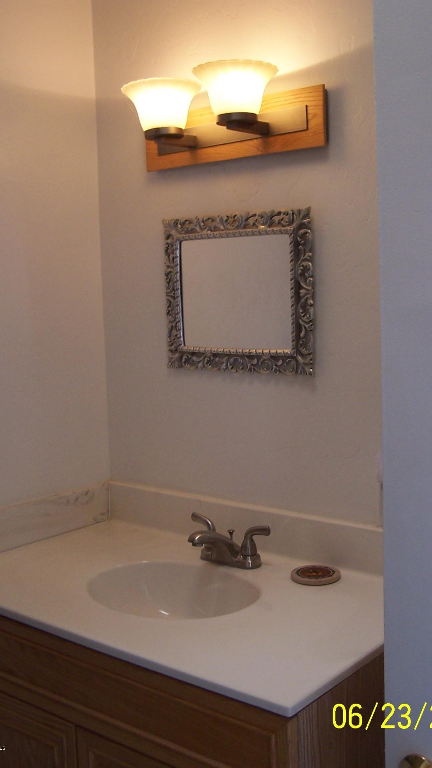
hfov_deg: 28.3
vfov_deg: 48.4
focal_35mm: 42
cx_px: 261
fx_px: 855
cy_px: 383
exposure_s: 1/30
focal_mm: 6.3
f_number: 2.8
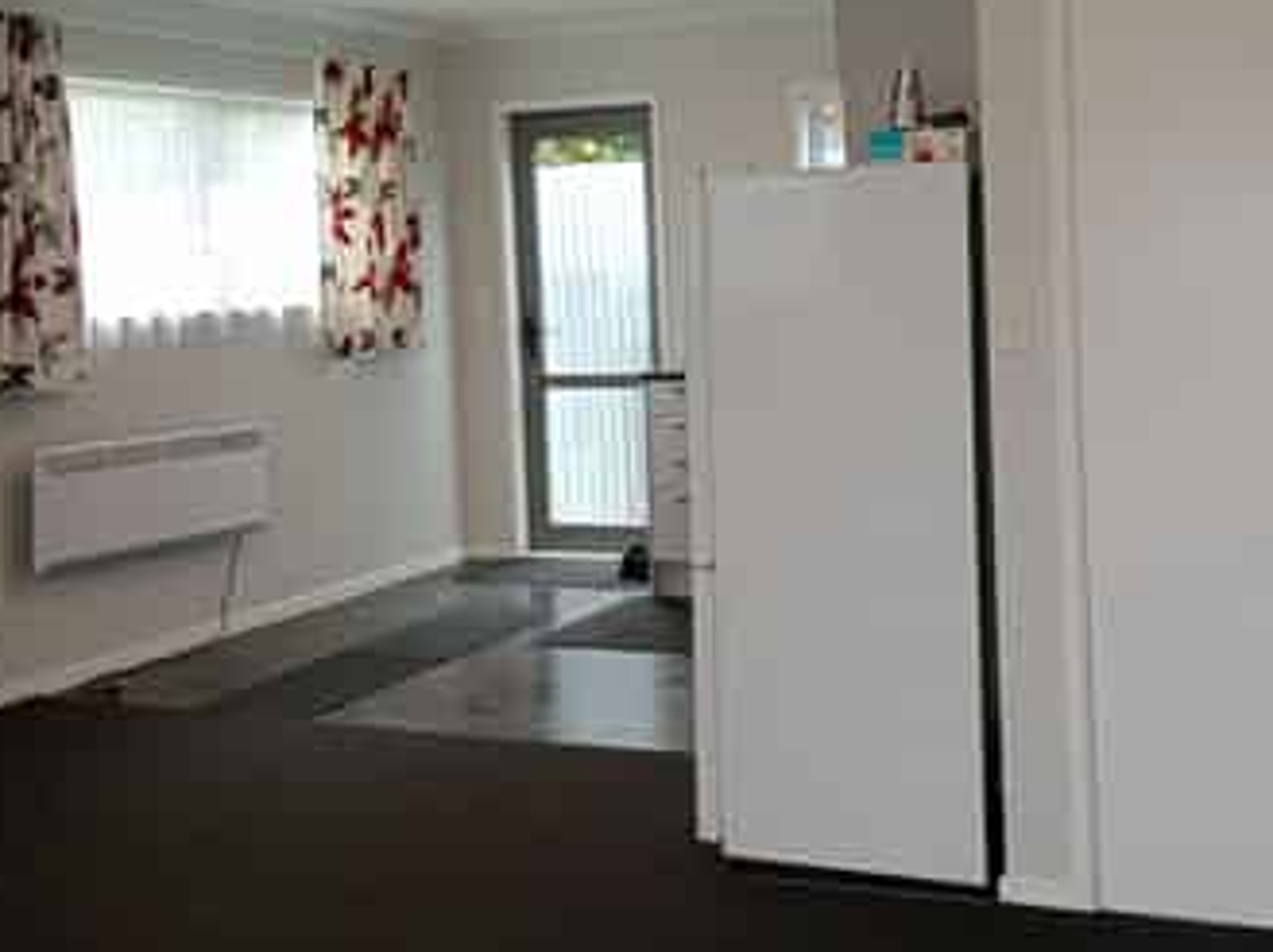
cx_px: 927
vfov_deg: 34.0
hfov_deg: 43.6
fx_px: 1543
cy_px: 319
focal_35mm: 42
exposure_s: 1/100
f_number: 1.8
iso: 154
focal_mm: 3.98
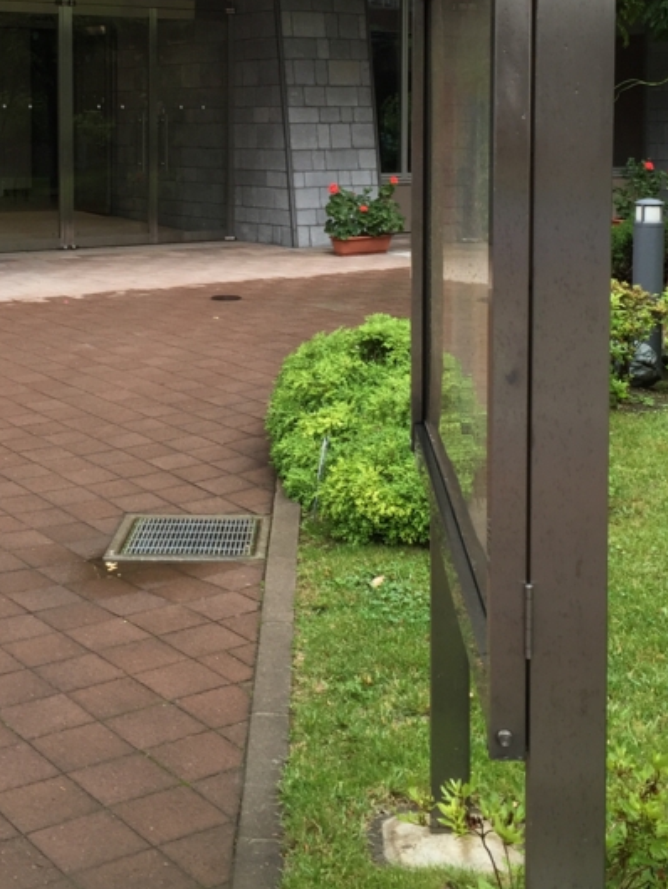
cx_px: 240
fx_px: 1440
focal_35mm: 56
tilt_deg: -3.3
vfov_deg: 33.6
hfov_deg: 26.0
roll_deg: +0.3
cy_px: 210
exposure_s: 1/120
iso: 32
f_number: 2.2
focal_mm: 4.15
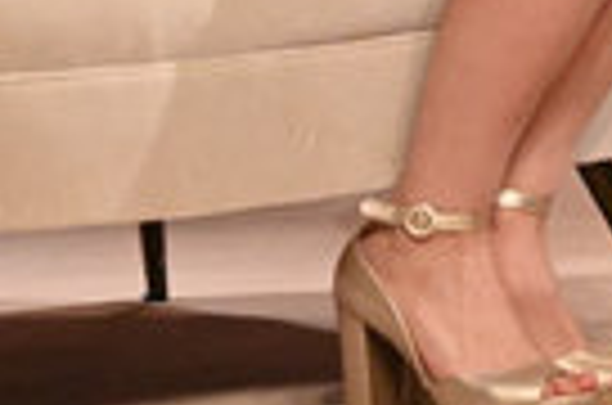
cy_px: -362
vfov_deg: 2.8
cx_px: 1958
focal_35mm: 494
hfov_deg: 4.0
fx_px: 8378
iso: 5000
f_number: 3.2
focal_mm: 67
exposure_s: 1/320
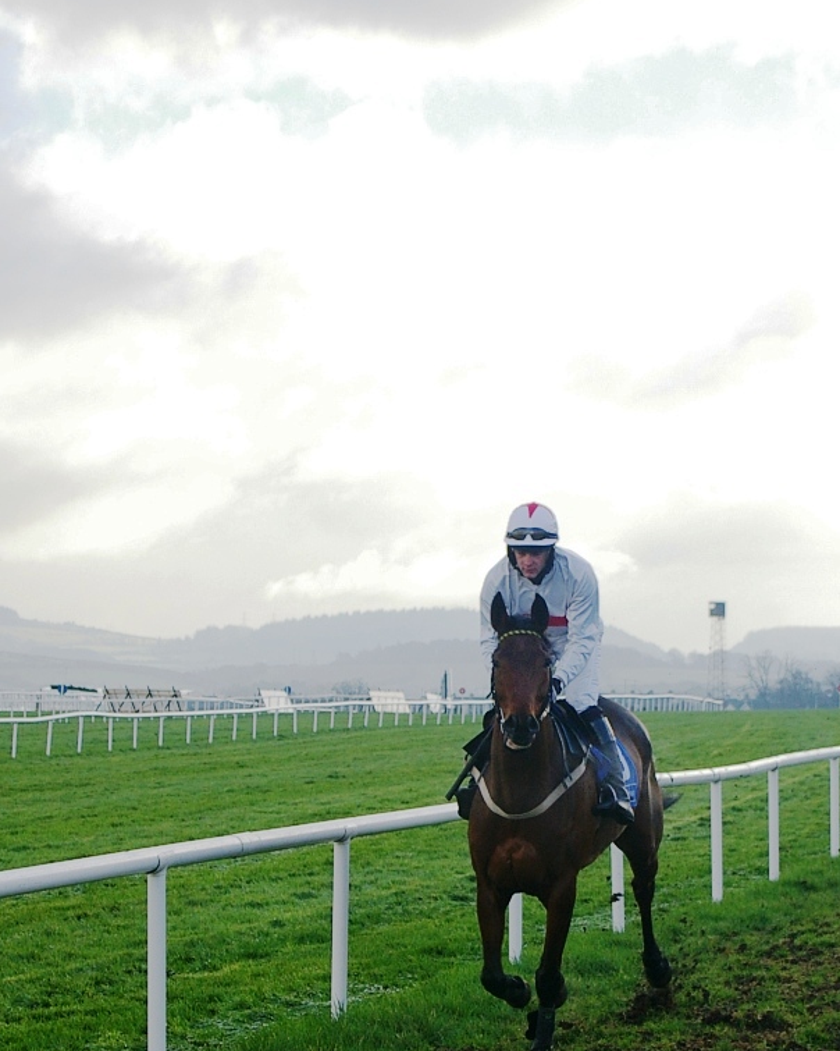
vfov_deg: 18.9
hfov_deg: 15.3
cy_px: 761
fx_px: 3131
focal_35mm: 101
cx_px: 512
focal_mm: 45
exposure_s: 1/350
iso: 200
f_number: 5.6
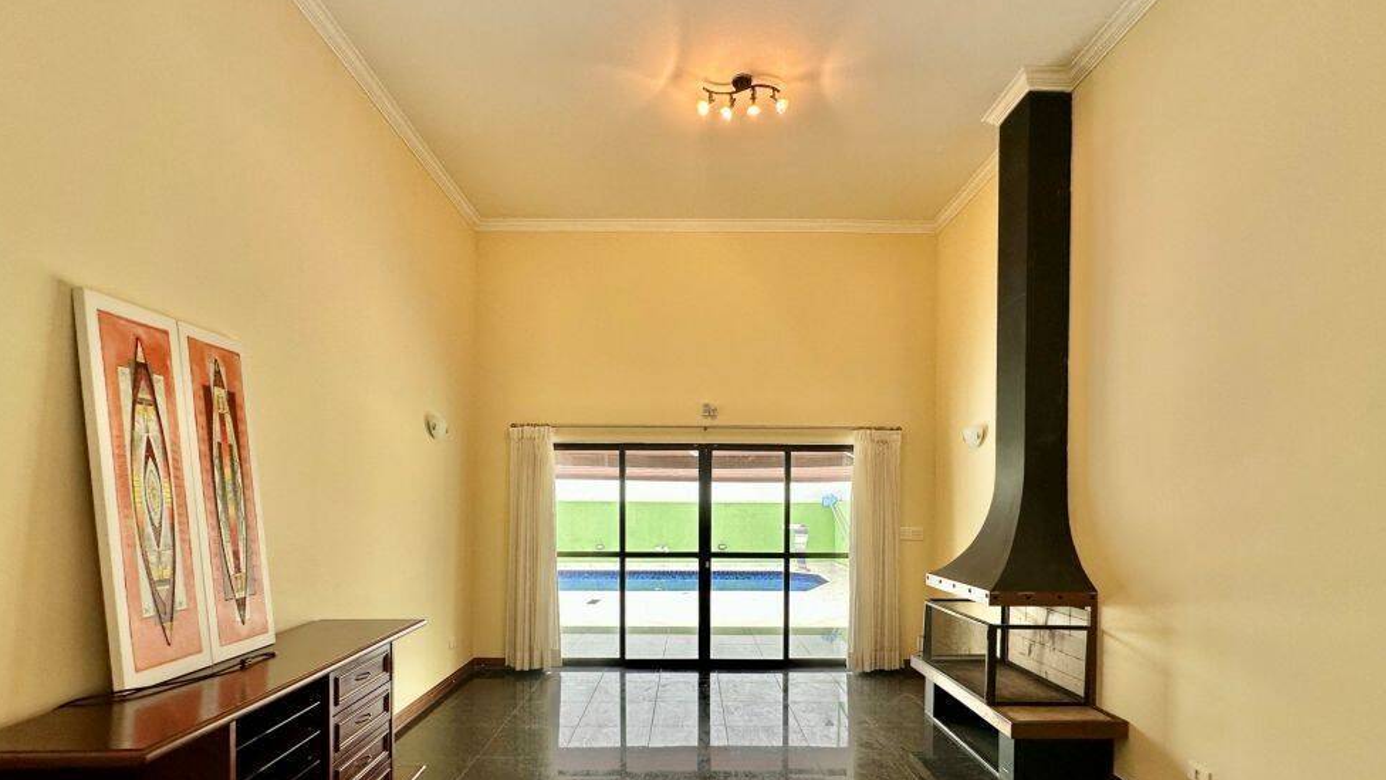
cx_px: 672
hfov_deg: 99.3
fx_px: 588
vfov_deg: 64.9
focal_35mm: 16
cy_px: 534
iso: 80
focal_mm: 2.22
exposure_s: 1/120
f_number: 2.2
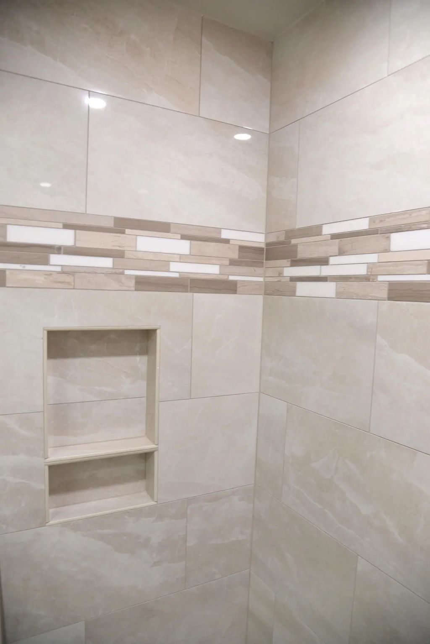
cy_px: 322
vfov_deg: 73.7
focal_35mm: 24
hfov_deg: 53.2
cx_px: 215
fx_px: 430
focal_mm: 24
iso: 400
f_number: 4
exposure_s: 1/60
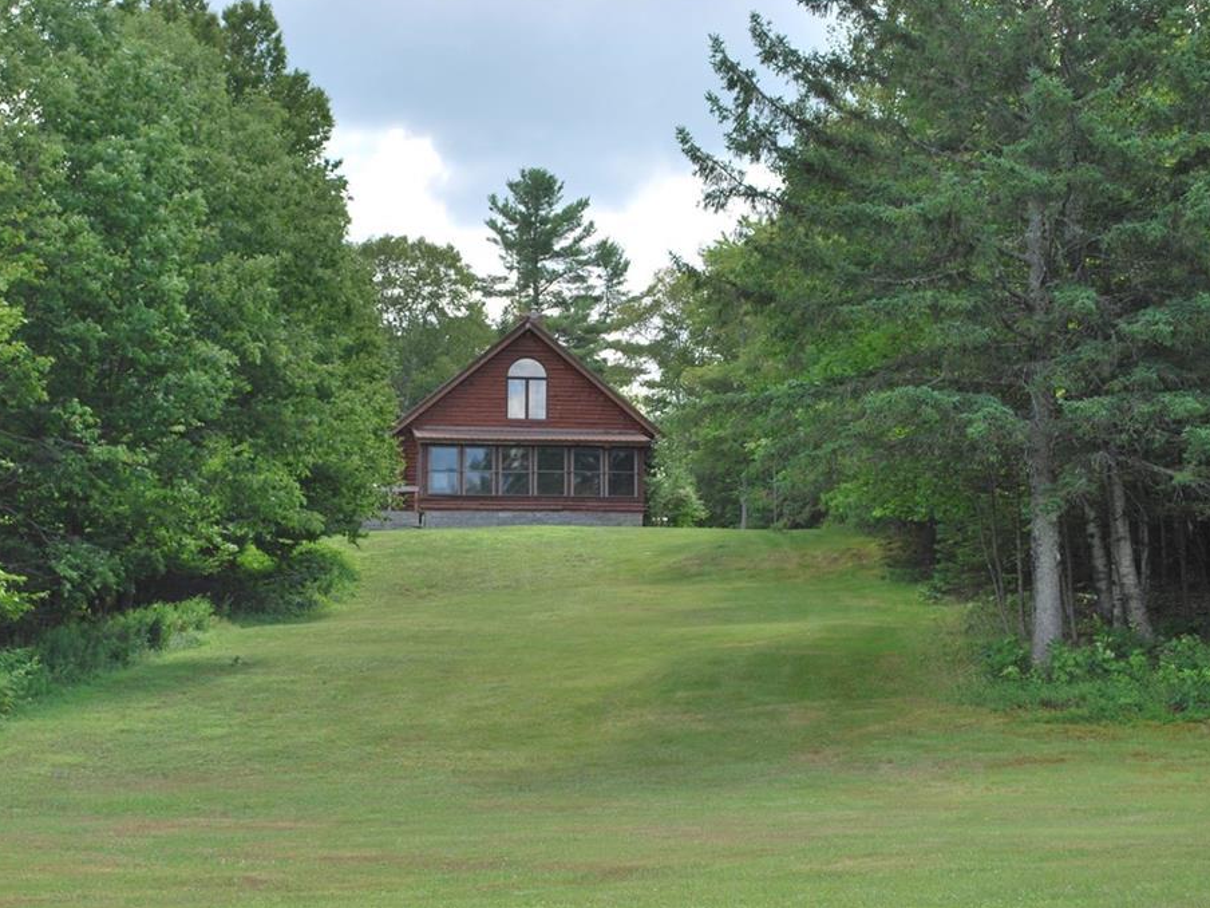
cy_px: 451
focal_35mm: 72
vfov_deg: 20.4
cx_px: 531
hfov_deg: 27.0
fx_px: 2517
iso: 100
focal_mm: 44
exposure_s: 1/200
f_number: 7.1
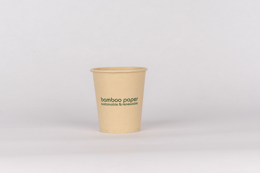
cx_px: 130
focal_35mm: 105
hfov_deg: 19.5
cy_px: 86
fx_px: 758
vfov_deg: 13.0
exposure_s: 1/100
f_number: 10
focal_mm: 70
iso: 320
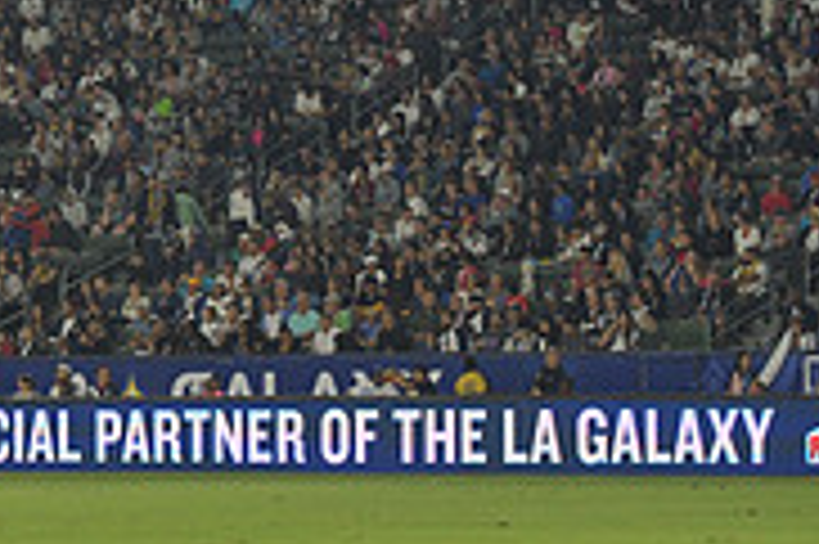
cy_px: 63
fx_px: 7387
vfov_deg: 4.2
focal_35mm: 325
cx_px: -126
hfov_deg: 6.3
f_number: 2.8
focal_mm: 102
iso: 1250
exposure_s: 1/1000
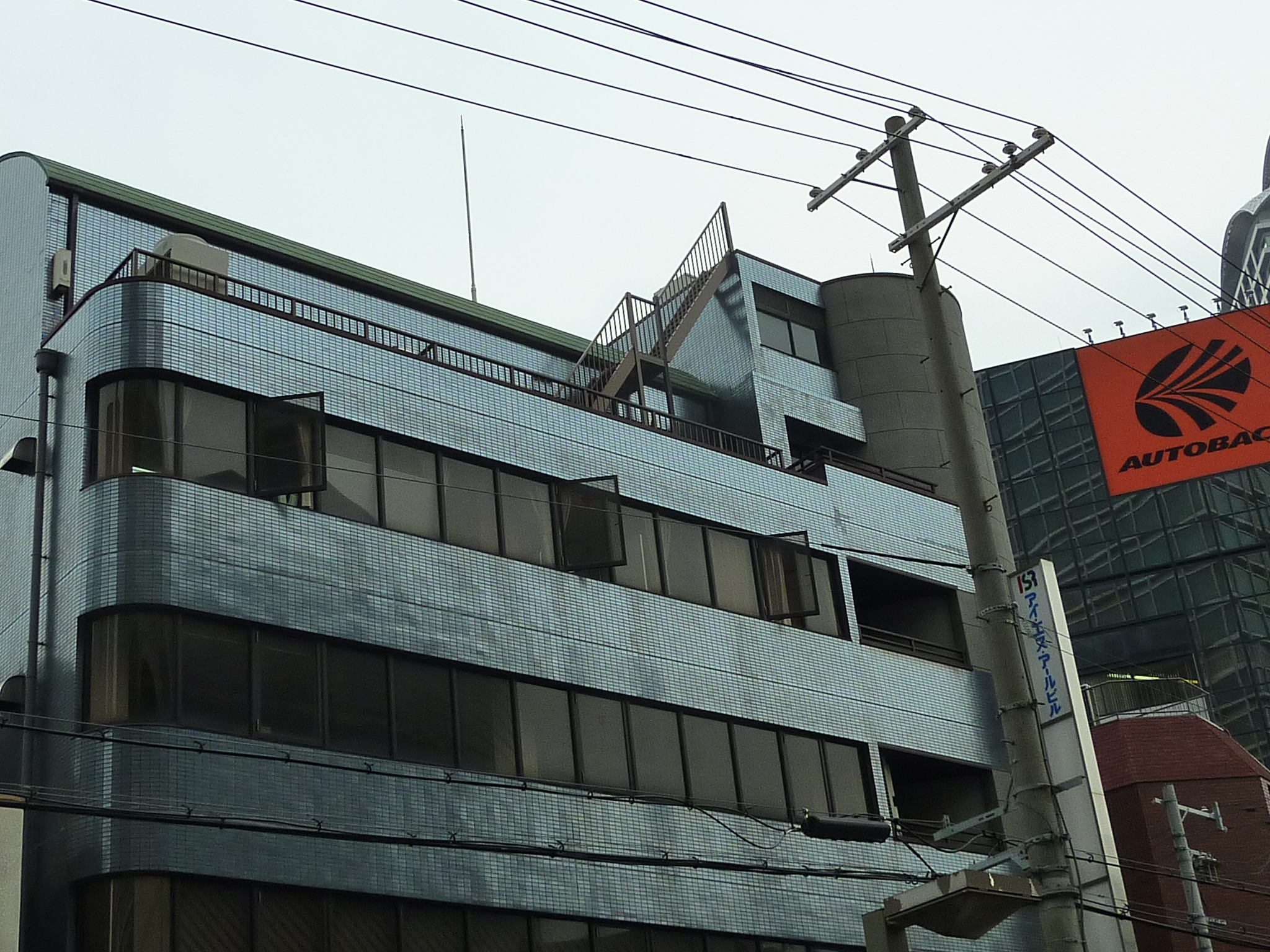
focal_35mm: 51
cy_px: 476
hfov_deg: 37.5
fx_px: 1871
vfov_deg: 28.6
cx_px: 635
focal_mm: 4.7
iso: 125
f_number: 4
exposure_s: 1/400
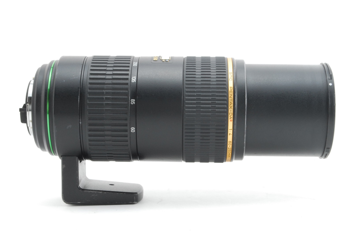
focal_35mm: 82
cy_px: 118
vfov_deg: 16.6
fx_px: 811
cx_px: 176
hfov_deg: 24.6
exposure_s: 1/125
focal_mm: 55
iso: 400
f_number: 16
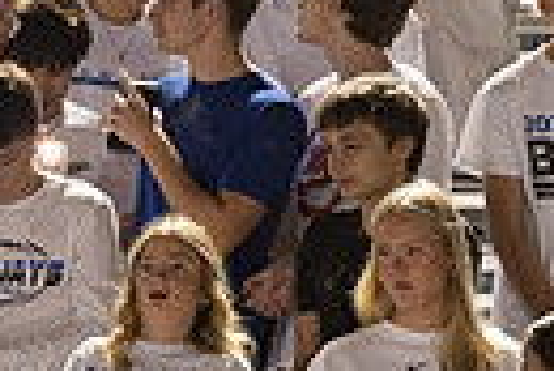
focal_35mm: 650
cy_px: 803
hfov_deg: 3.2
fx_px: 10014
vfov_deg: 2.1
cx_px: -413
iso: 2500
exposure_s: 1/80
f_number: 6.3
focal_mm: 125
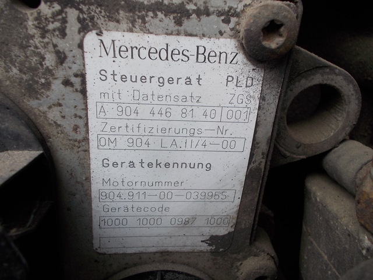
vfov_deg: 48.2
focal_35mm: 29
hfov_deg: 61.7
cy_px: 140
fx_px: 312
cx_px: 186
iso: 100
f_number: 3.3
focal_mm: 4.1
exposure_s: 1/25
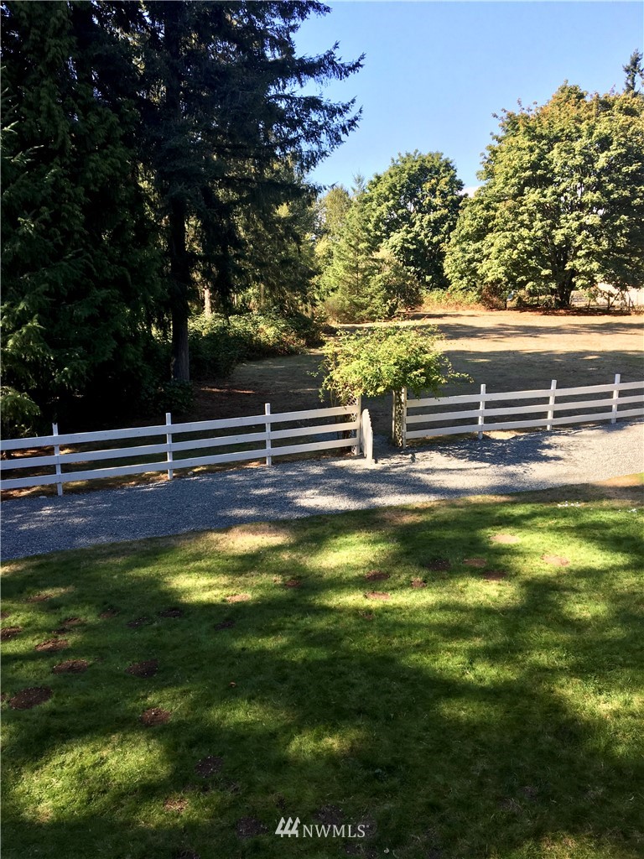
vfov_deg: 61.7
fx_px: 719
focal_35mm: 29
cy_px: 430
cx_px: 322
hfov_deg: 48.2
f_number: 2.2
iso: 25
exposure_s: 1/363
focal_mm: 4.15
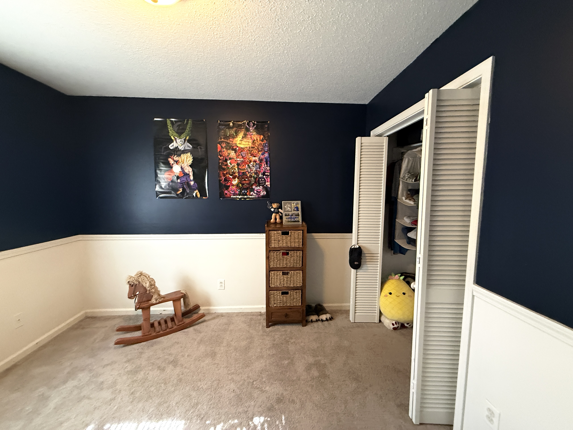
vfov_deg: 85.7
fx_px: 232
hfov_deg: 102.1
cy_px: 215
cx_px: 286
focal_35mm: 14
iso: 640
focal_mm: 2.22
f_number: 2.2
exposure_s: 1/60
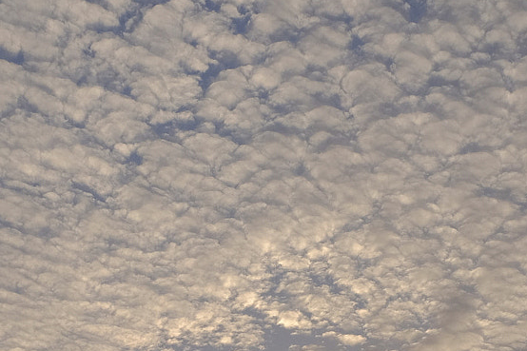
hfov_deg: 16.0
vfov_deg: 10.6
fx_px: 1858
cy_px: 413
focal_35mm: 127
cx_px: 457
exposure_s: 1/500
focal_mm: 29.5
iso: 320
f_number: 9
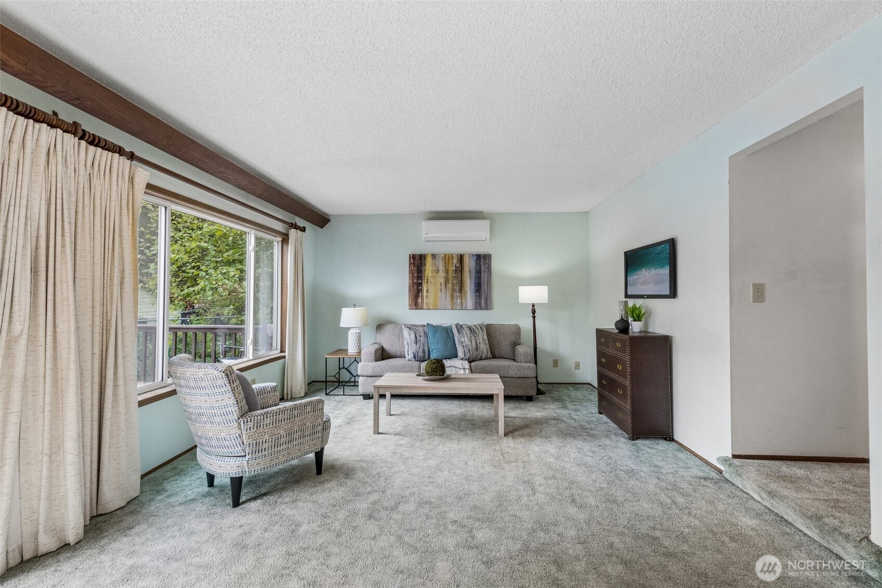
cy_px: 294
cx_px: 441
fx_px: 367
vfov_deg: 77.3
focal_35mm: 15
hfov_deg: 100.4
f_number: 9
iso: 800
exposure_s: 1/30
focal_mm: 10
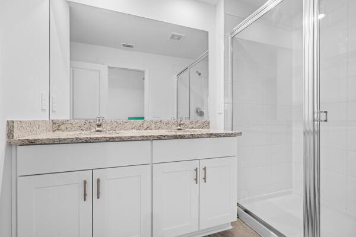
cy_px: 118
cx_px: 178
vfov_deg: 73.7
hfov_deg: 96.7
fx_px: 158
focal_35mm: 16
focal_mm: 16
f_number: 8
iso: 100
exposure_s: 1.3
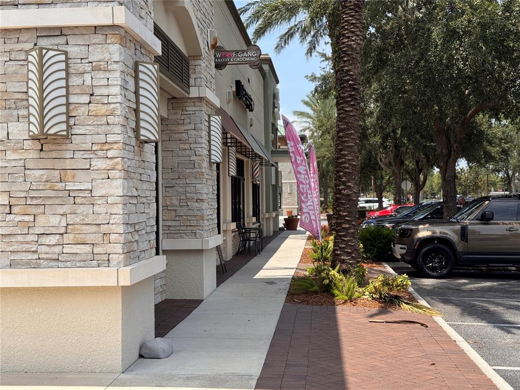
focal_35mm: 48
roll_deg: +0.2
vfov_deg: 30.3
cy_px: 195
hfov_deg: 39.7
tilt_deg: -0.7
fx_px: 721
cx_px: 260
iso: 64
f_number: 1.78
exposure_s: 1/2833
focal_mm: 6.76
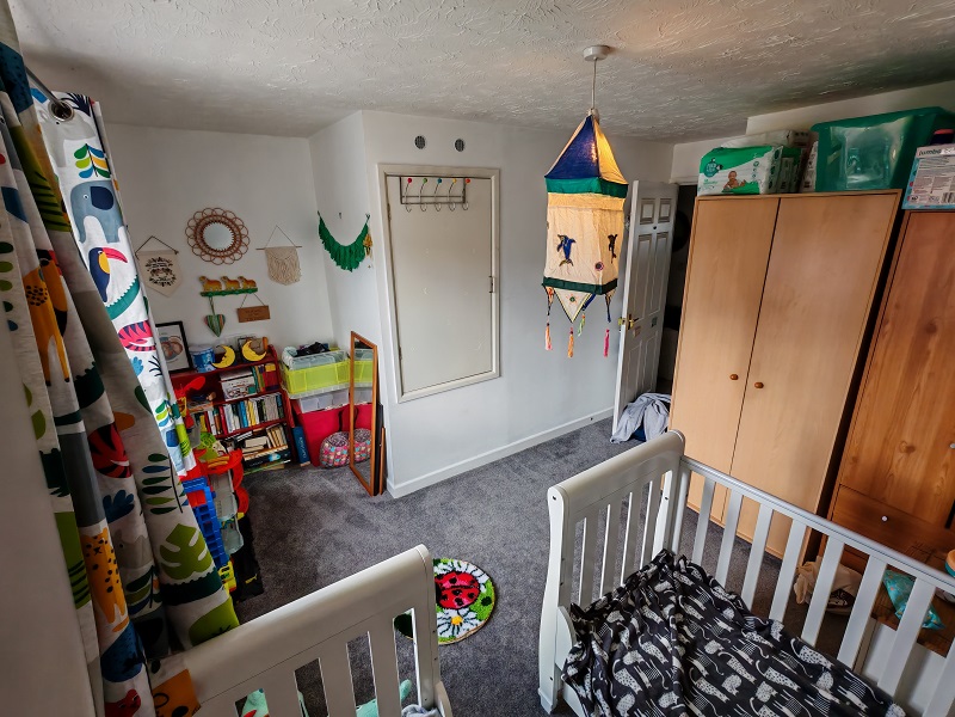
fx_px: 441
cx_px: 478
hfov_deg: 94.5
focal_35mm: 16
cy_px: 358
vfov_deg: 78.1
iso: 200
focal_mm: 1.96
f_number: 2.2
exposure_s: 1/50
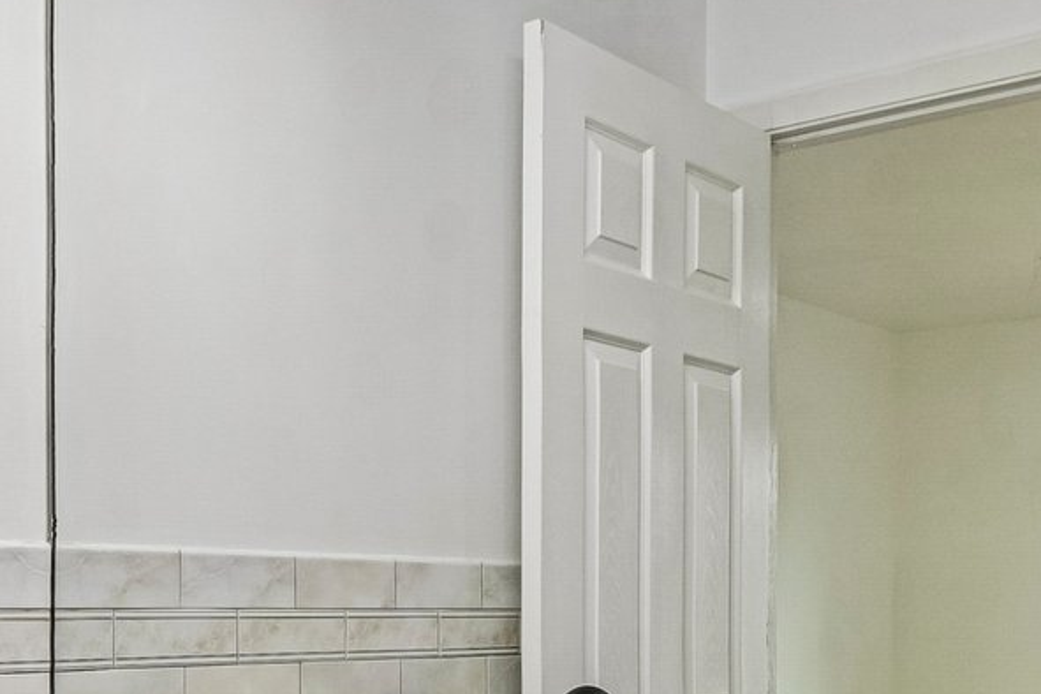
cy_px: 642
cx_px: 409
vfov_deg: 25.1
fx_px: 1504
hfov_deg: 38.0
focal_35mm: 52
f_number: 8
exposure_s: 1/15
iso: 125
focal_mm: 10
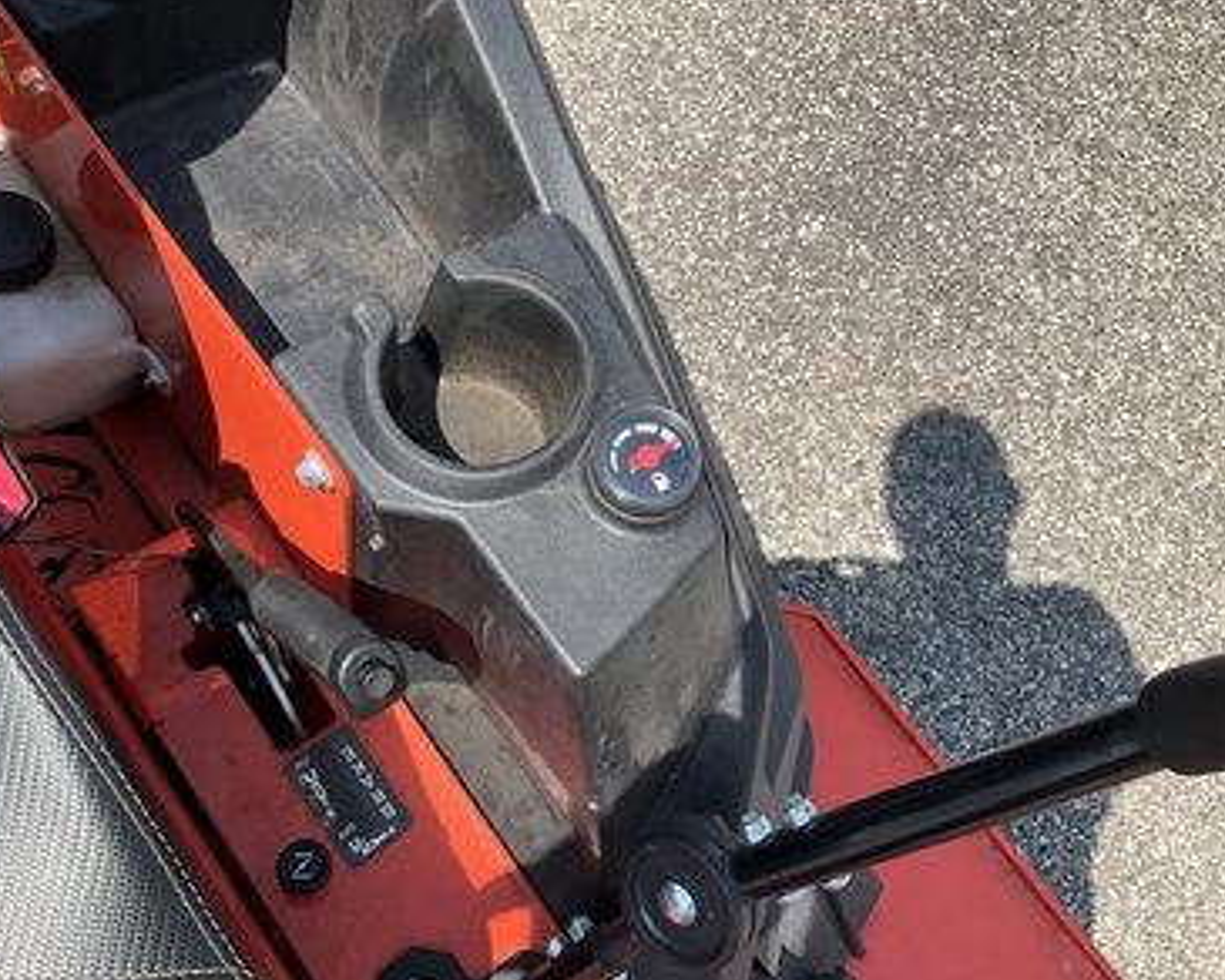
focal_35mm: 31
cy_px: 490
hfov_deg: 57.1
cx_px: 571
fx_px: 1124
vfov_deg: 47.1
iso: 25
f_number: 1.8
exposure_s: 1/1250
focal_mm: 3
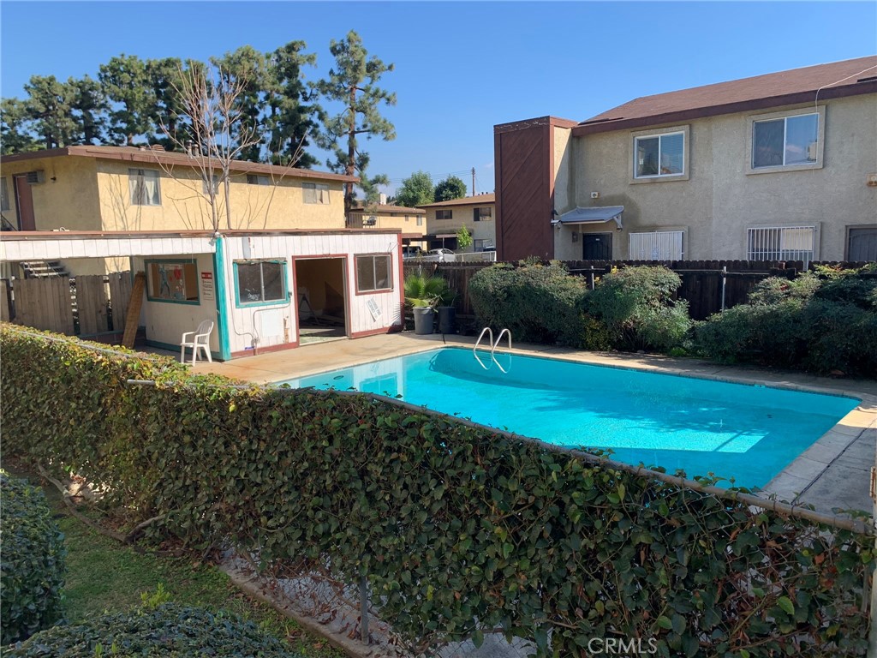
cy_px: 329
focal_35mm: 26
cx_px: 438
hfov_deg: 67.3
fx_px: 659
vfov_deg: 53.1
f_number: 1.8
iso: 25
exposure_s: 1/1282
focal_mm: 4.25
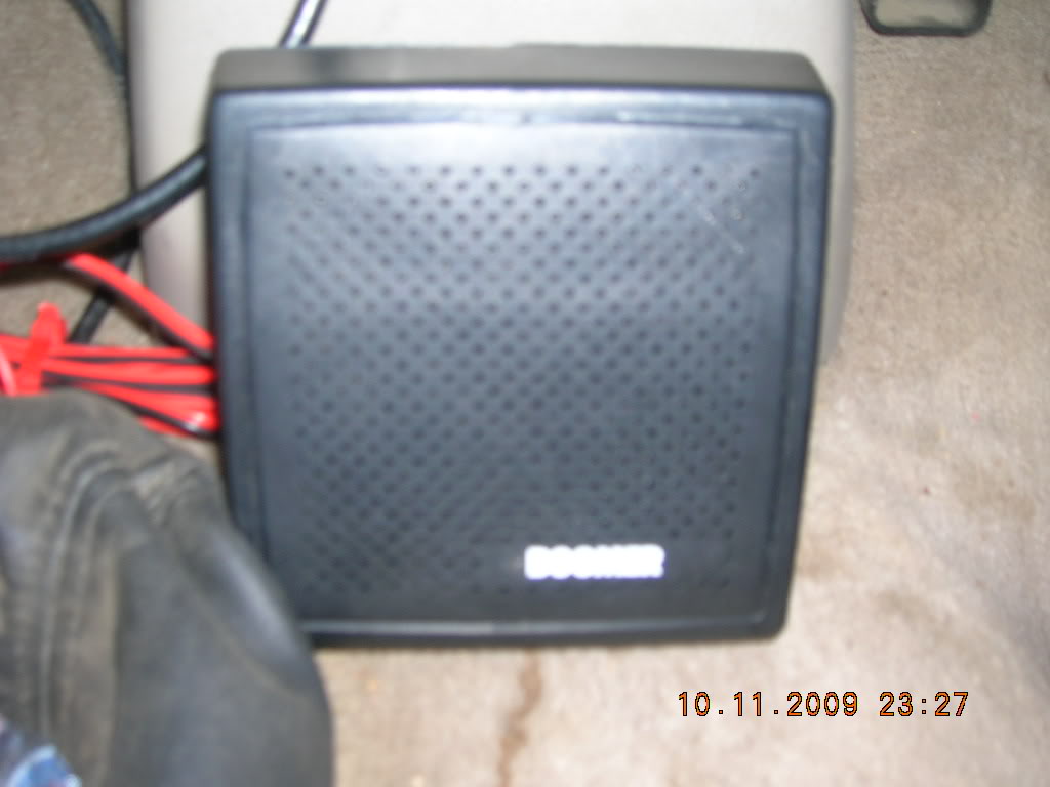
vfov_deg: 34.3
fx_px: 1274
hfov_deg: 44.8
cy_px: 394
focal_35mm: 42
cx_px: 525
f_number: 3.1
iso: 50
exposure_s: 1/60.1
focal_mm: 7
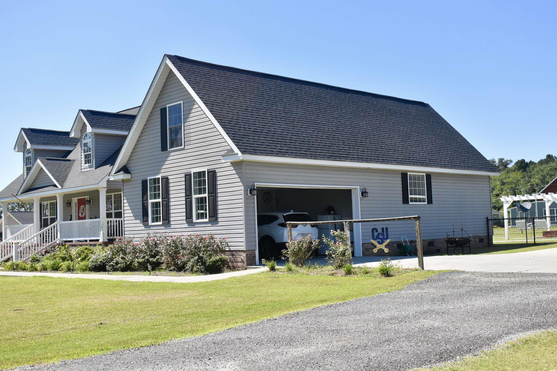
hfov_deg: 44.9
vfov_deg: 30.8
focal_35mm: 44
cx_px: 288
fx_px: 674
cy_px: 180
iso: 1600
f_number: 6.3
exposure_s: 1/4000
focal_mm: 27
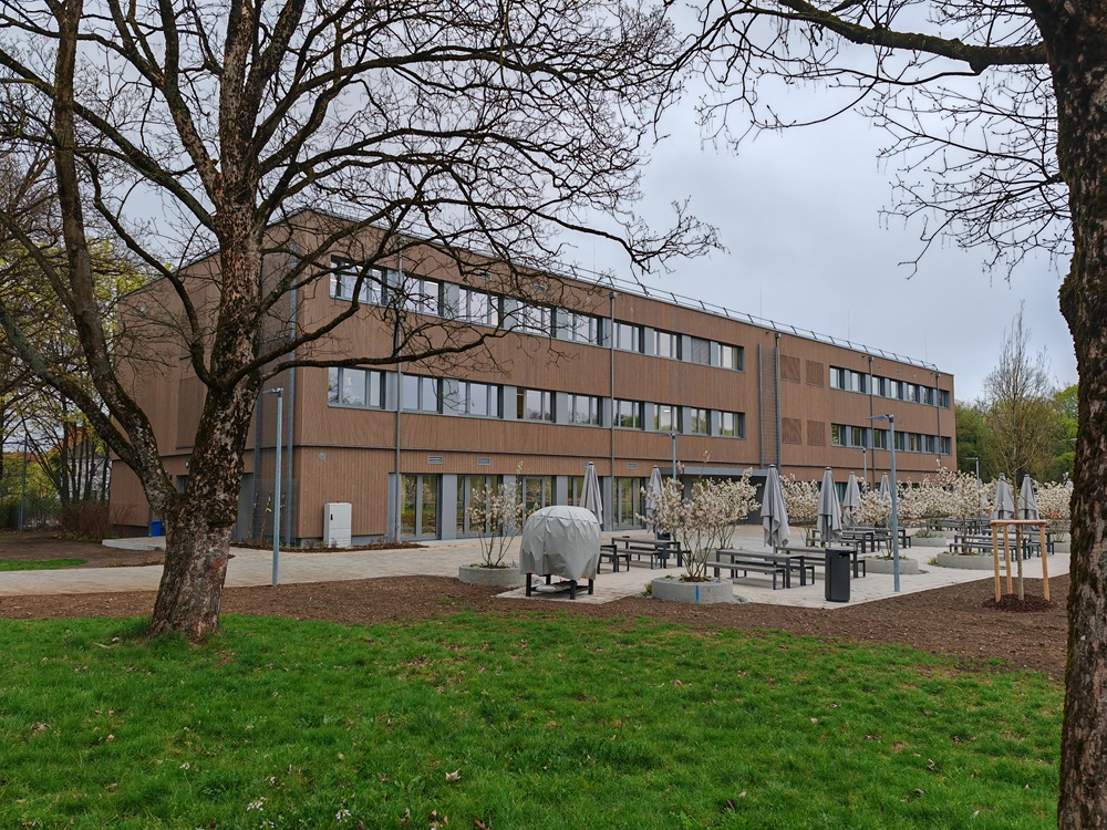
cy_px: 415
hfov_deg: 65.3
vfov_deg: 51.4
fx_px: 863
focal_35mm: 27
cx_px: 554
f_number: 1.6
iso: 64
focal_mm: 7.62
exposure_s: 1/400
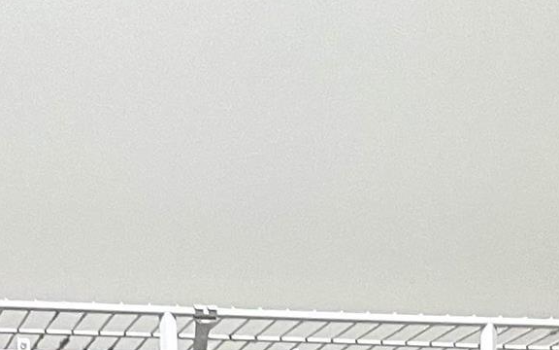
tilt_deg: -9.3
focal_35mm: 147
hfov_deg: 14.1
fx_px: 2239
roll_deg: +1.6
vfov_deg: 7.6
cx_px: 479
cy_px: 1110
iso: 160
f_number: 1.6
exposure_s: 1/60
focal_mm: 4.2
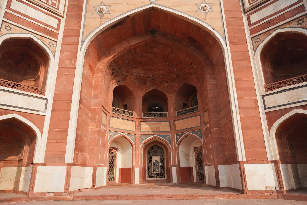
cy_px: 102
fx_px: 205
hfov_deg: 73.7
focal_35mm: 24
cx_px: 154
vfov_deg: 53.1
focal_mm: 24
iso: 100
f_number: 11
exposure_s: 1/100
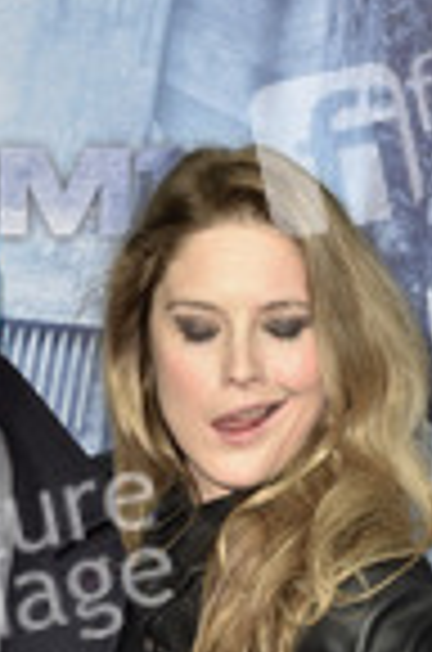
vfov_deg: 11.1
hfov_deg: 7.5
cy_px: 805
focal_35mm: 182
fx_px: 3292
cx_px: 72
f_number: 5.6
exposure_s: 1/125
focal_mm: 66
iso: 1250
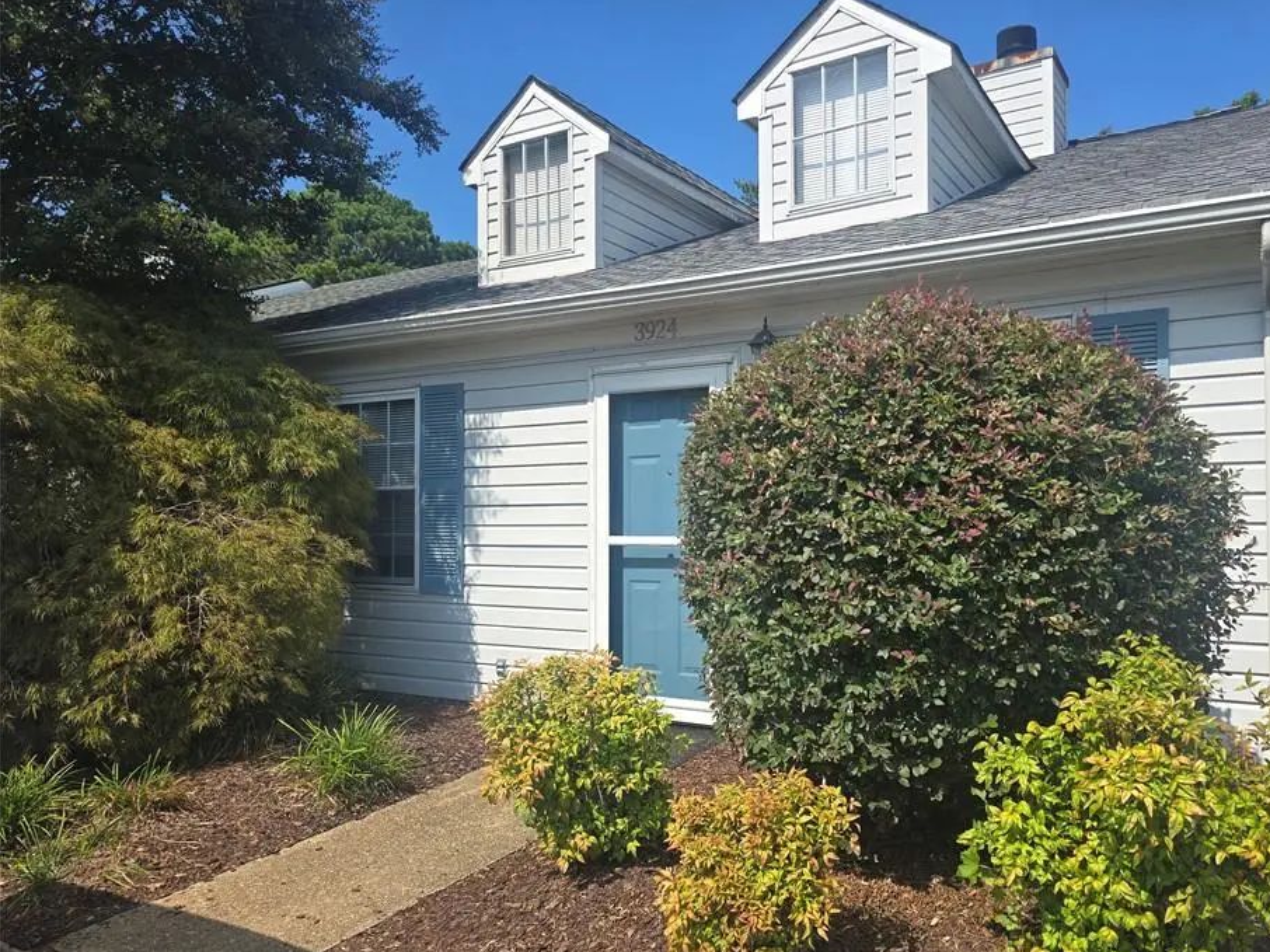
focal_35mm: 26
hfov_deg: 67.1
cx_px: 716
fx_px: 954
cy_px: 515
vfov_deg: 53.0
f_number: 1.7
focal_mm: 6.3
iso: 12
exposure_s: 1/684
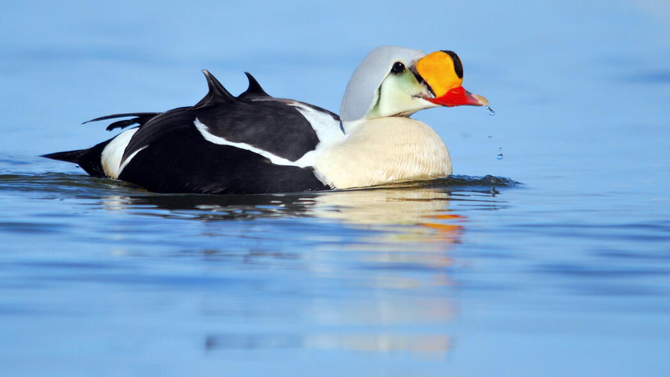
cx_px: 309
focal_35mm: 997
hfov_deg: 2.2
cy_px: 98
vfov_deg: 1.2
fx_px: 17713
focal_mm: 500
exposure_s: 1/2500
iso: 400
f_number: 6.3
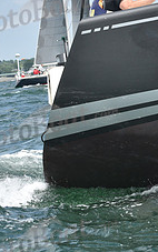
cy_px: 54
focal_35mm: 182
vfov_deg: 11.5
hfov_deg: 7.2
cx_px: 177
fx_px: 1253
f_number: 7.1
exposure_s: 1/1000
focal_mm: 70
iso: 250
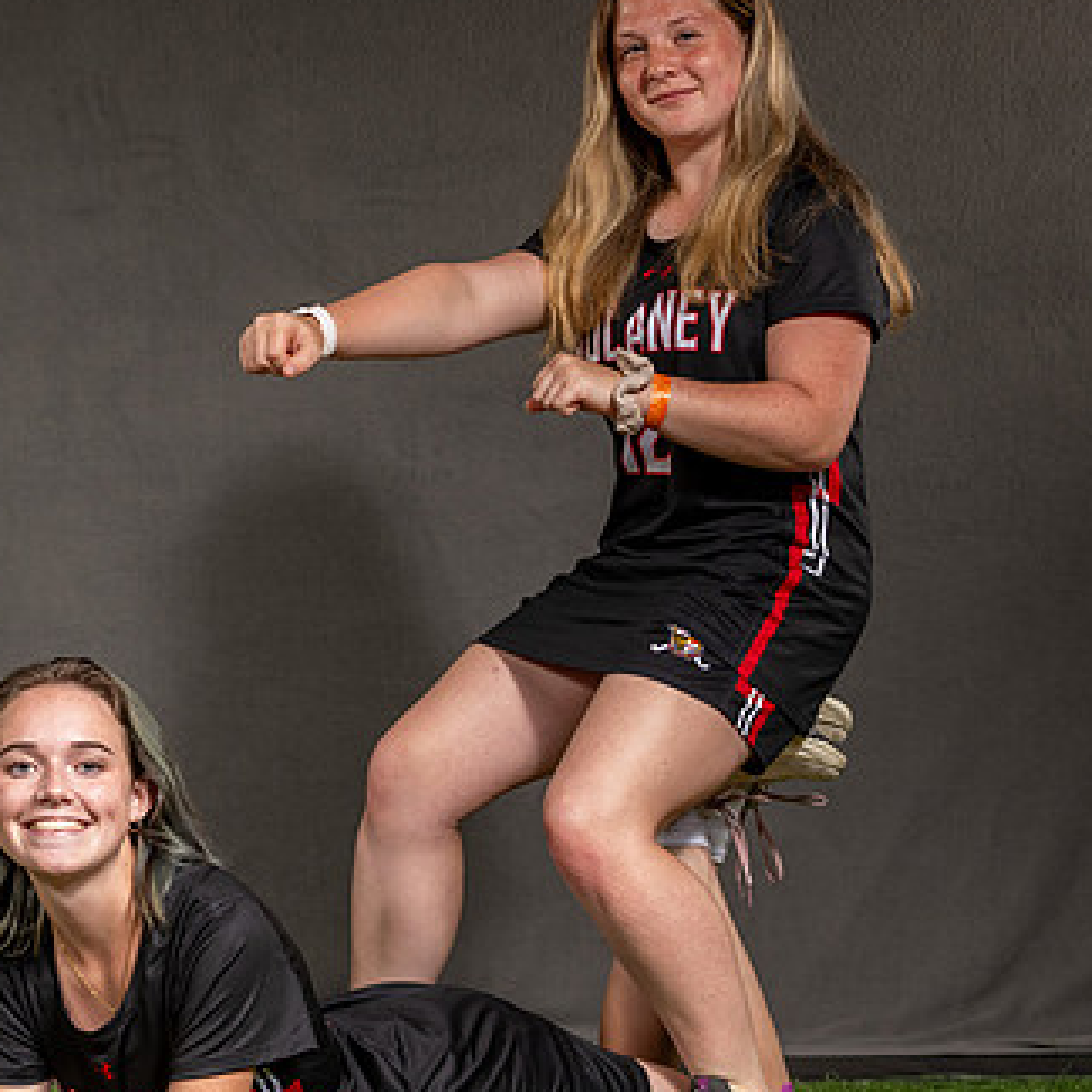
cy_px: 518
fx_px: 4747
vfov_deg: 13.1
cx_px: 574
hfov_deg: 13.1
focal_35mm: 133
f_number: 6.3
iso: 160
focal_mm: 55
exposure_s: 1/80
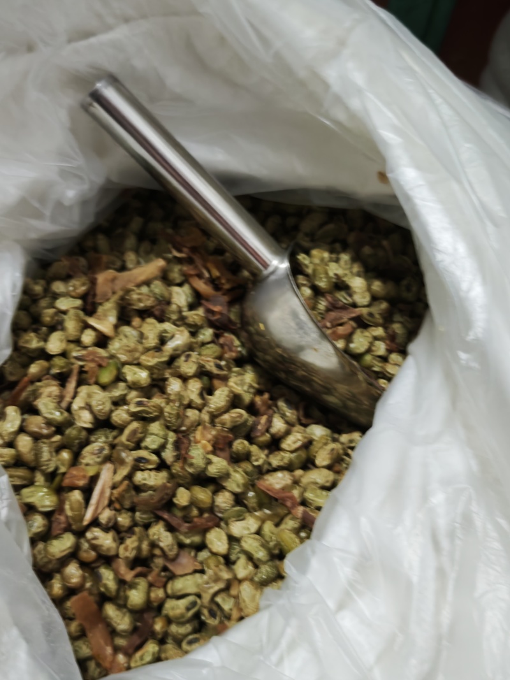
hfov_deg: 35.1
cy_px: 340
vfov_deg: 45.8
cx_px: 255
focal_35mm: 41
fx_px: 806
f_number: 1.63
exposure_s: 1/25
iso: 1250
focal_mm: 8.72
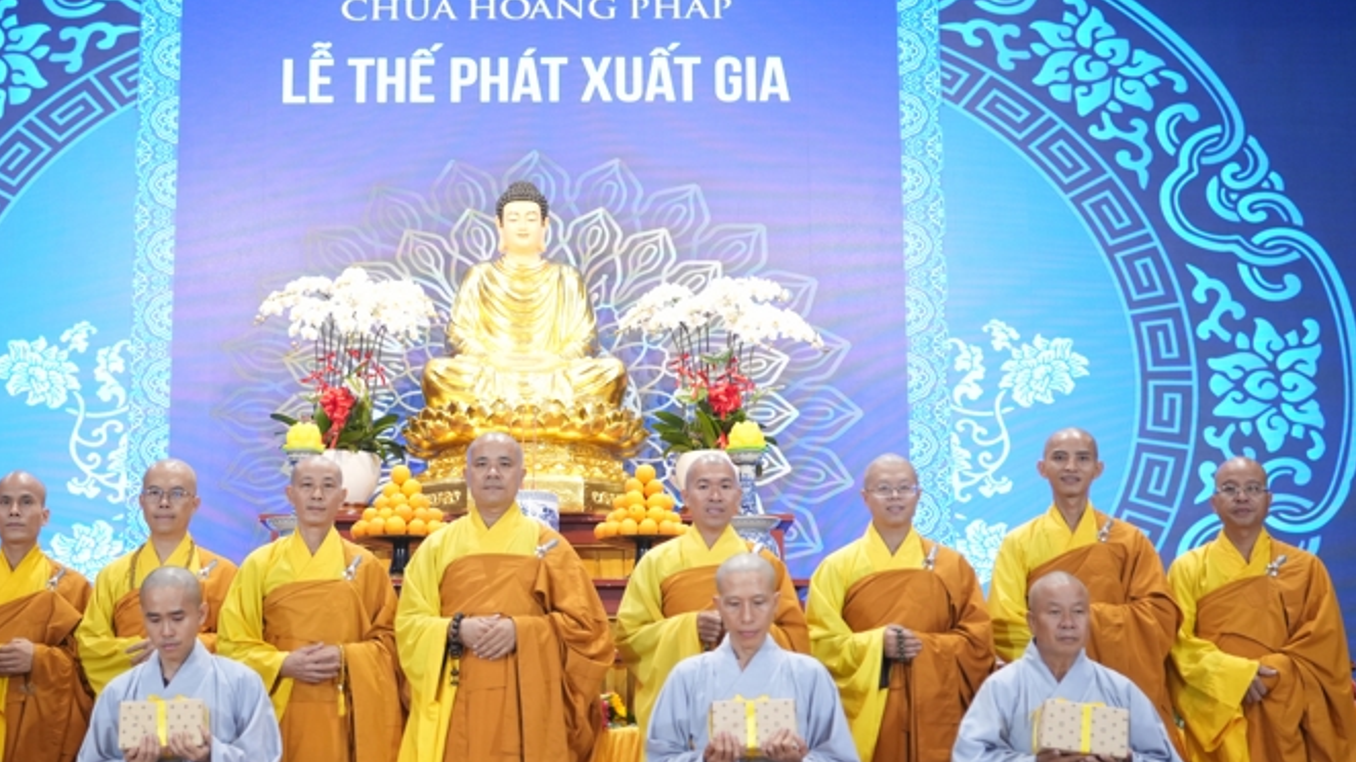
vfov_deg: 22.1
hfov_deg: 38.3
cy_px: 504
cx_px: 527
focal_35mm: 54
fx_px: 1941
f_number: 2
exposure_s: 1/250
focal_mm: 35
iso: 1600
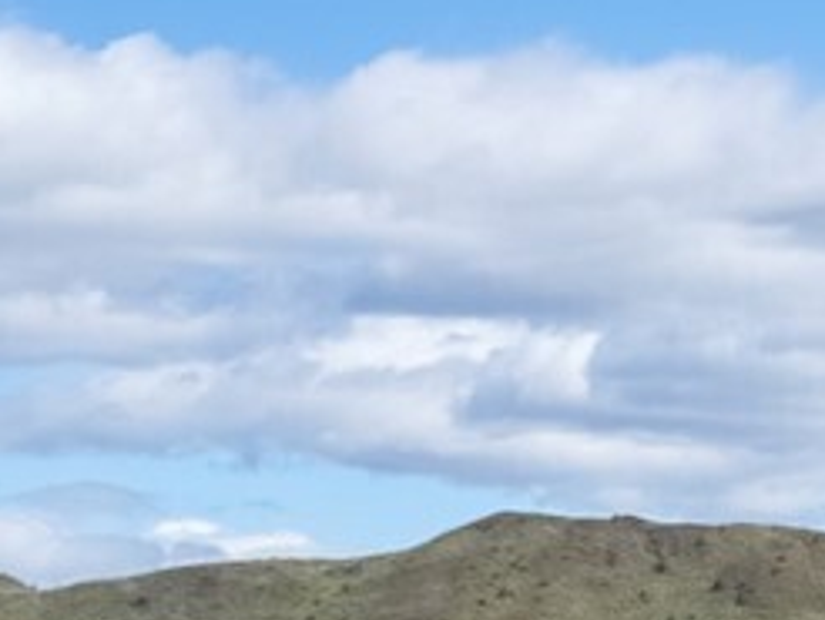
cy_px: 1277
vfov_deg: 7.4
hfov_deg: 9.6
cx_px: 1601
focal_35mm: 193
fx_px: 4596
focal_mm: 29.1
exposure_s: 1/5000
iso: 100
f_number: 5.6
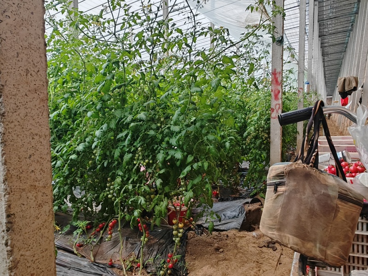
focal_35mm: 27
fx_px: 287
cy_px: 138
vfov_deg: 51.4
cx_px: 184
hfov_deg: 65.3
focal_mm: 1.82
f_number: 2
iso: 64
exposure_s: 1/52
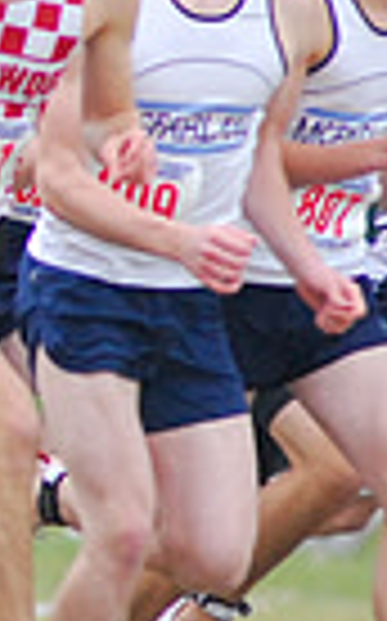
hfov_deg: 0.7
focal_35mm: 1933
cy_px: 122
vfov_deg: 1.1
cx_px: -783
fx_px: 32688
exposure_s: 1/640
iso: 800
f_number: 4
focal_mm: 300
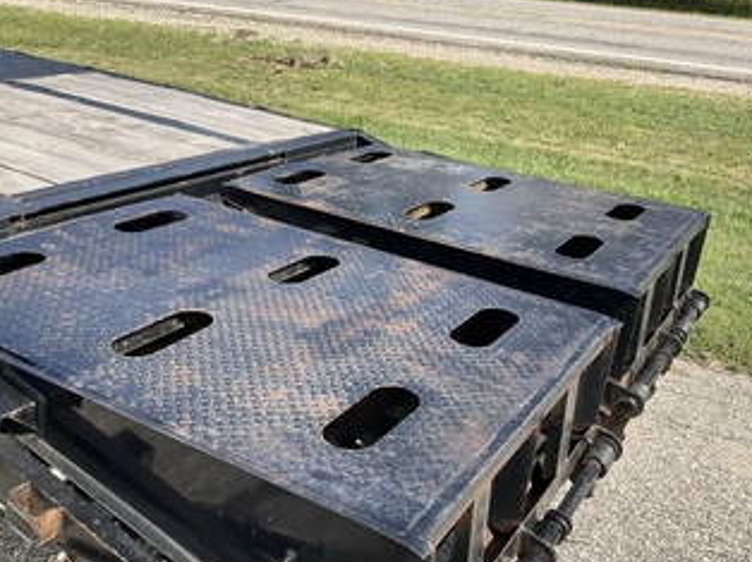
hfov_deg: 50.2
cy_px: 342
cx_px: 364
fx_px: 803
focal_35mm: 37
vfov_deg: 38.4
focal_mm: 3
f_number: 1.8
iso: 25
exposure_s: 1/855
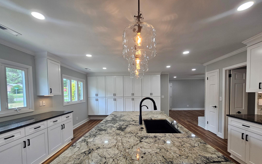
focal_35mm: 14
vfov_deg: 77.9
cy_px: 97
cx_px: 130
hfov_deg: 105.3
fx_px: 100
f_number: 2.2
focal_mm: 2.2
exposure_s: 1/60
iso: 80
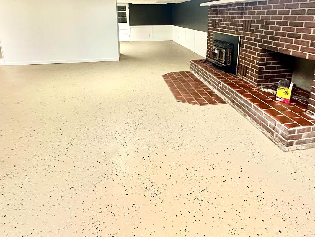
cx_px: 162
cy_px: 62
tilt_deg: -13.0
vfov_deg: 60.3
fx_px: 191
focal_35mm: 21
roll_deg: +0.3
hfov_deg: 79.0
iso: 640
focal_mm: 2.22
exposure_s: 1/60
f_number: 2.2
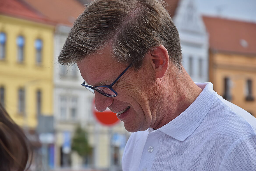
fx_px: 1120
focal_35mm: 158
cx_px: 128
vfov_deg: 8.7
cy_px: 86
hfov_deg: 13.0
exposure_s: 1/800
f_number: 7.1
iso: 200
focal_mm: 105
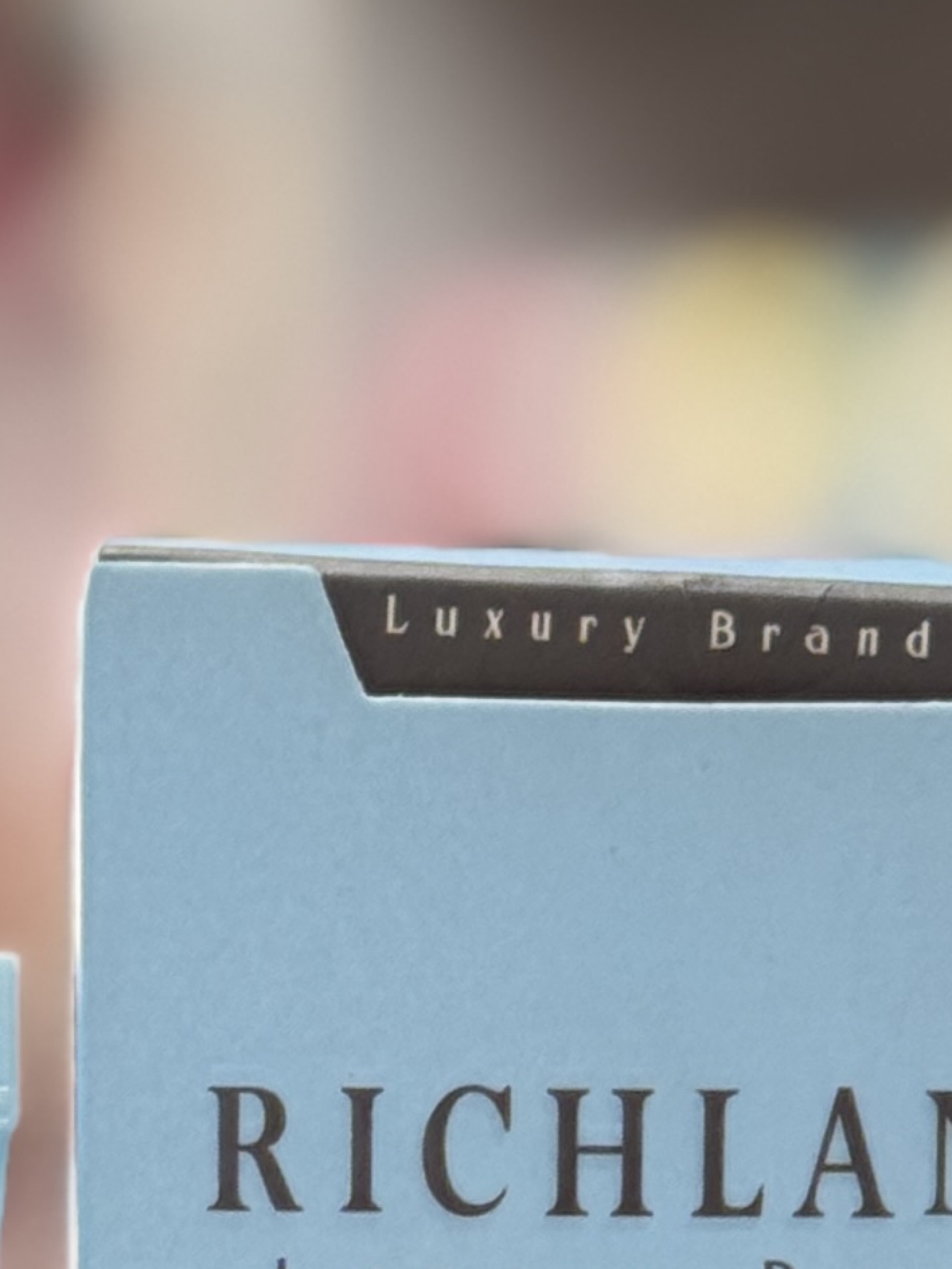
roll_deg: +0.1
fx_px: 7517
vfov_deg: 9.5
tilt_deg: -5.2
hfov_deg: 7.2
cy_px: 1627
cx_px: 257
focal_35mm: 205
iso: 64
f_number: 1.78
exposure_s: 1/50
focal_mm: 6.76
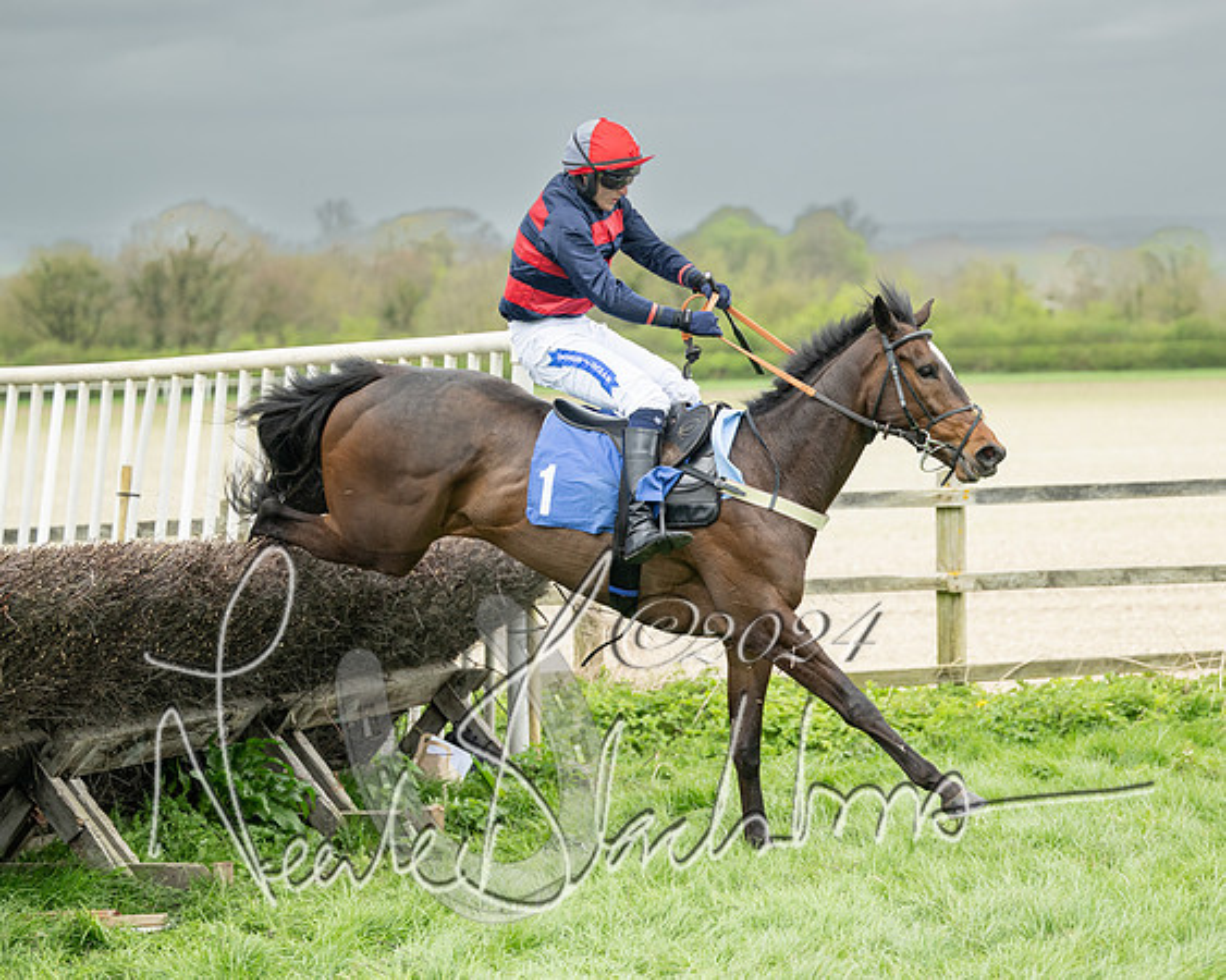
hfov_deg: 16.4
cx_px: 726
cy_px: 457
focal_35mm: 117
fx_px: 4259
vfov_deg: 13.1
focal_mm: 87
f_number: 2.8
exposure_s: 1/2000
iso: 400
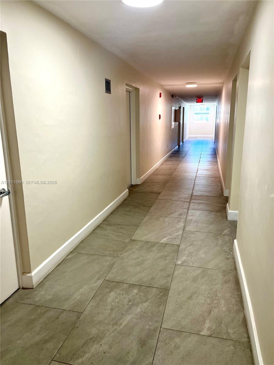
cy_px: 182
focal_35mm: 26
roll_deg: +2.1
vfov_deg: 67.3
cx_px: 137
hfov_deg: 53.1
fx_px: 274
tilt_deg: -12.2
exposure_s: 1/60
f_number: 1.6
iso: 80
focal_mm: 5.1
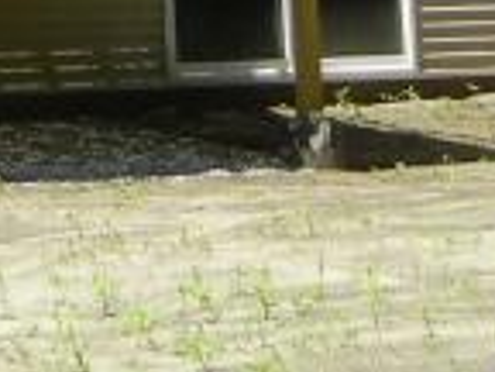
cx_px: -292
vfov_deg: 6.5
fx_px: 3046
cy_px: -617
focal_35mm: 213
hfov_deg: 9.0
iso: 160
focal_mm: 5.4
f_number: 3.5
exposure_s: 1/885
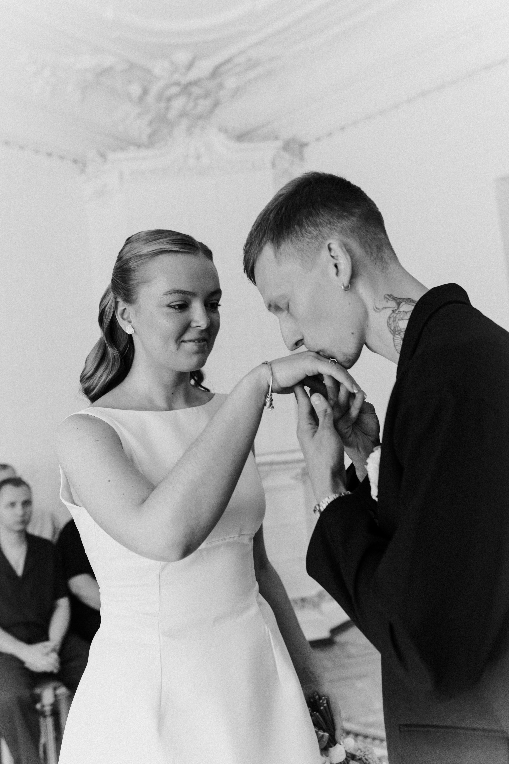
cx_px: 254
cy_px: 382
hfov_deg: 37.9
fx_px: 742
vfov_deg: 54.4
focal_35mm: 35
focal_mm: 35
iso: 500
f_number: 3.2
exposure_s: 1/250
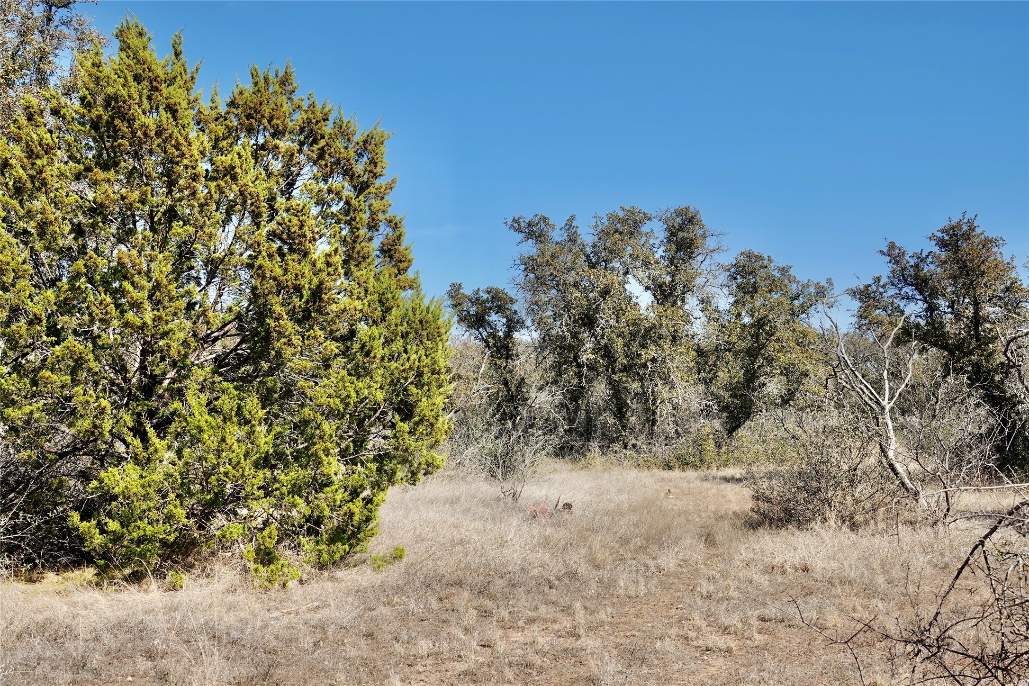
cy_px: 343
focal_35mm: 40
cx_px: 514
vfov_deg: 33.4
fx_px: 1143
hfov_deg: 48.5
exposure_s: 1/640
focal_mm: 14.65
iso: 100
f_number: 4
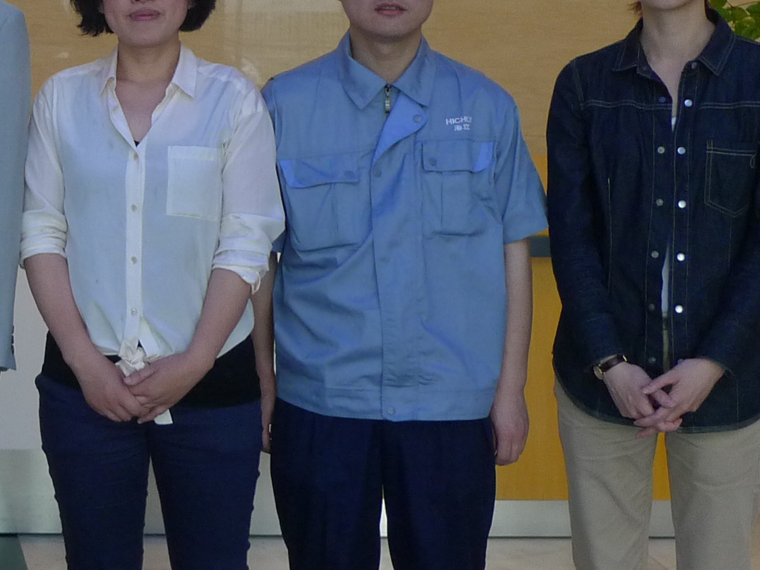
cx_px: -138
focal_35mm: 114
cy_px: 66
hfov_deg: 16.6
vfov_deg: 12.9
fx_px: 2503
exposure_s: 1/80
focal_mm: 8.8
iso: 200
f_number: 2.5
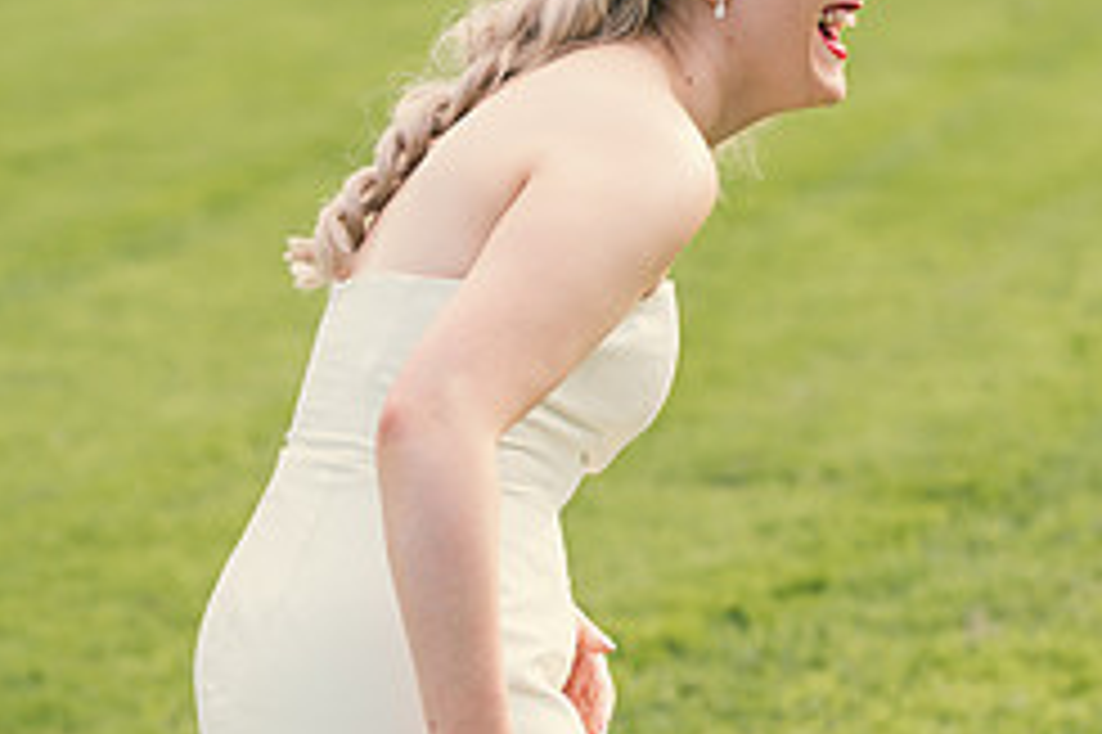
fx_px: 5904
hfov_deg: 10.7
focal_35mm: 193
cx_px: 666
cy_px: 509
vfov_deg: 7.1
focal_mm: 105
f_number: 3.5
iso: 125
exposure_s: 1/320
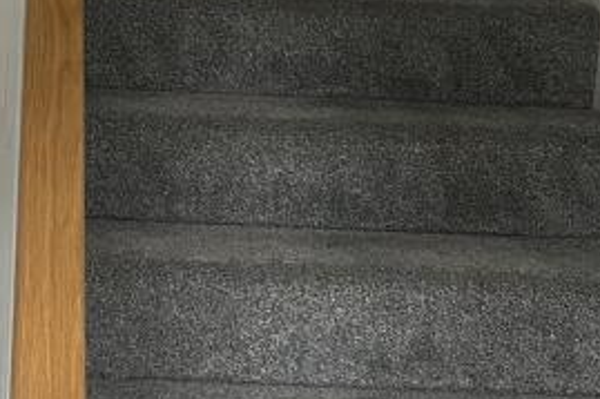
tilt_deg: -5.8
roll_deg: -3.0
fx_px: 1716
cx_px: 65
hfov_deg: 19.5
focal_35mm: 103
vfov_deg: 13.1
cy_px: 18
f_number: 1.5
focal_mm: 5.7
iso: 500
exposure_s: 1/55
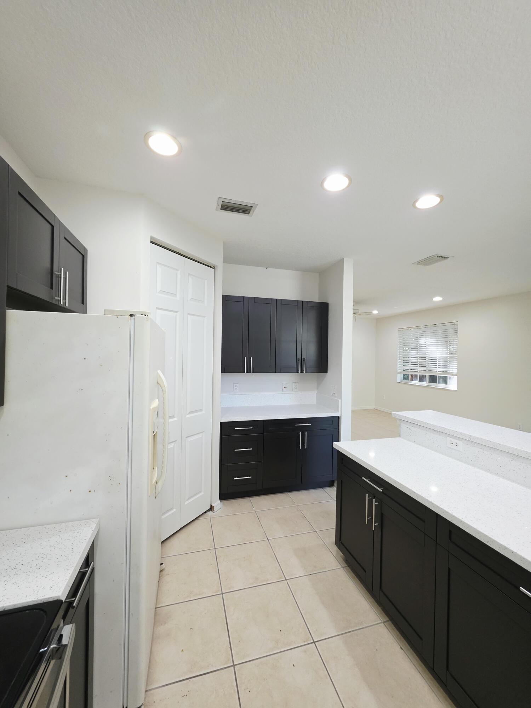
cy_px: 354
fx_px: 266
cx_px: 266
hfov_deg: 89.9
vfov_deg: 106.2
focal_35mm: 13
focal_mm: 2.2
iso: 200
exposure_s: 1/120
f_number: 1.9
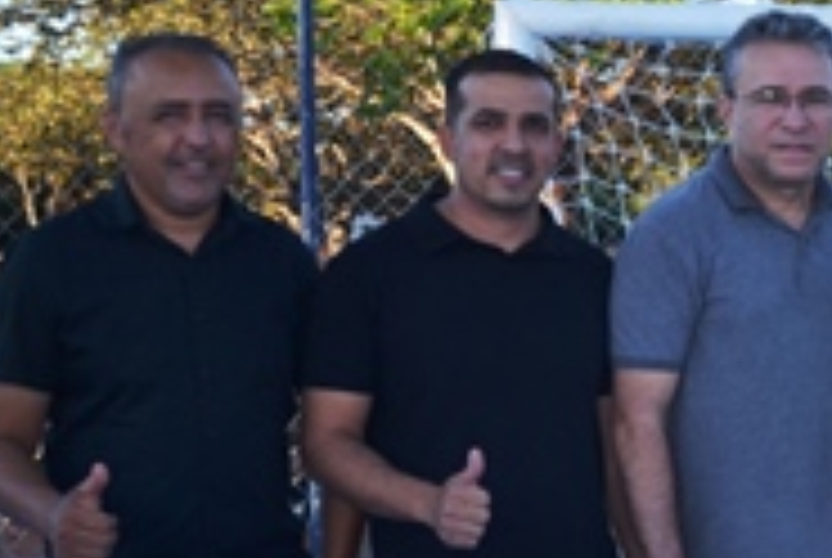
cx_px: 1336
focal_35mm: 109
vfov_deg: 12.6
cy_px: 497
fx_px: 2517
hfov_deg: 16.6
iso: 100
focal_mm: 21
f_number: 4
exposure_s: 1/125
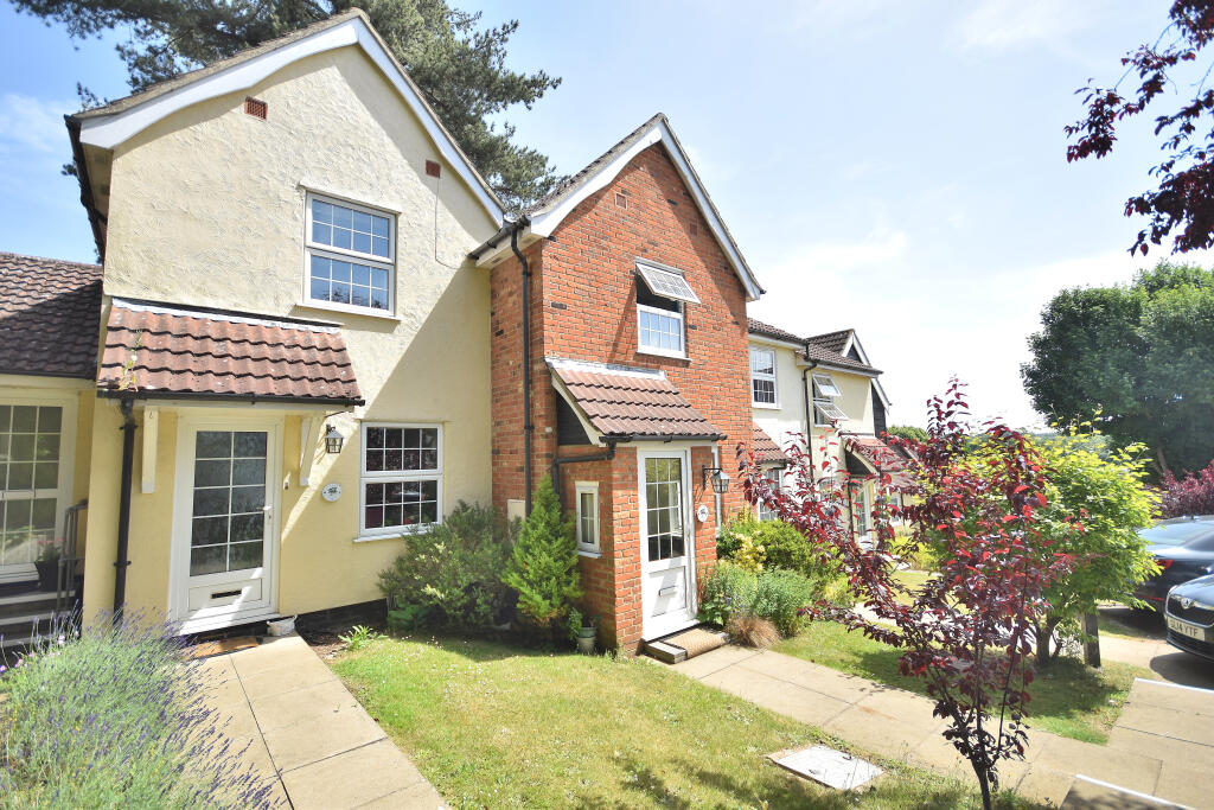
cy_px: 405
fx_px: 506
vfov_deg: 77.3
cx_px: 607
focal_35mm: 15
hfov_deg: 100.4
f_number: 4.5
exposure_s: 1/400
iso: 100
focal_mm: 10
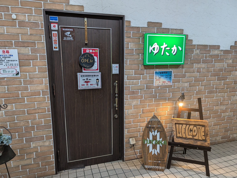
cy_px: 89
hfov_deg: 71.5
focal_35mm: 24
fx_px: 165
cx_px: 118
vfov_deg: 56.9
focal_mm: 6.9
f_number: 1.68
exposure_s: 1/100
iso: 214
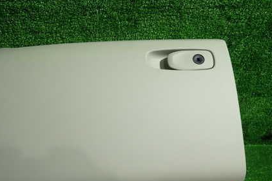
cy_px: 119
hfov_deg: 51.8
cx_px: 125
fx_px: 279
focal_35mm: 37
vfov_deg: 35.6
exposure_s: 1/60
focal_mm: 4.5
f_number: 2
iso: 200
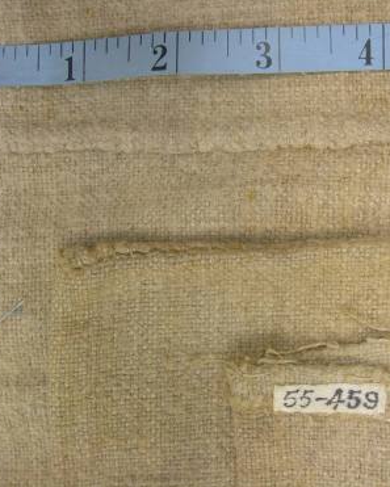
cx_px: 288
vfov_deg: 37.3
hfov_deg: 29.8
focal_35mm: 50
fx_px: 721
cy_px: 242
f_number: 2.8
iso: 50
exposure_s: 1/8.7
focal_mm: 7.8
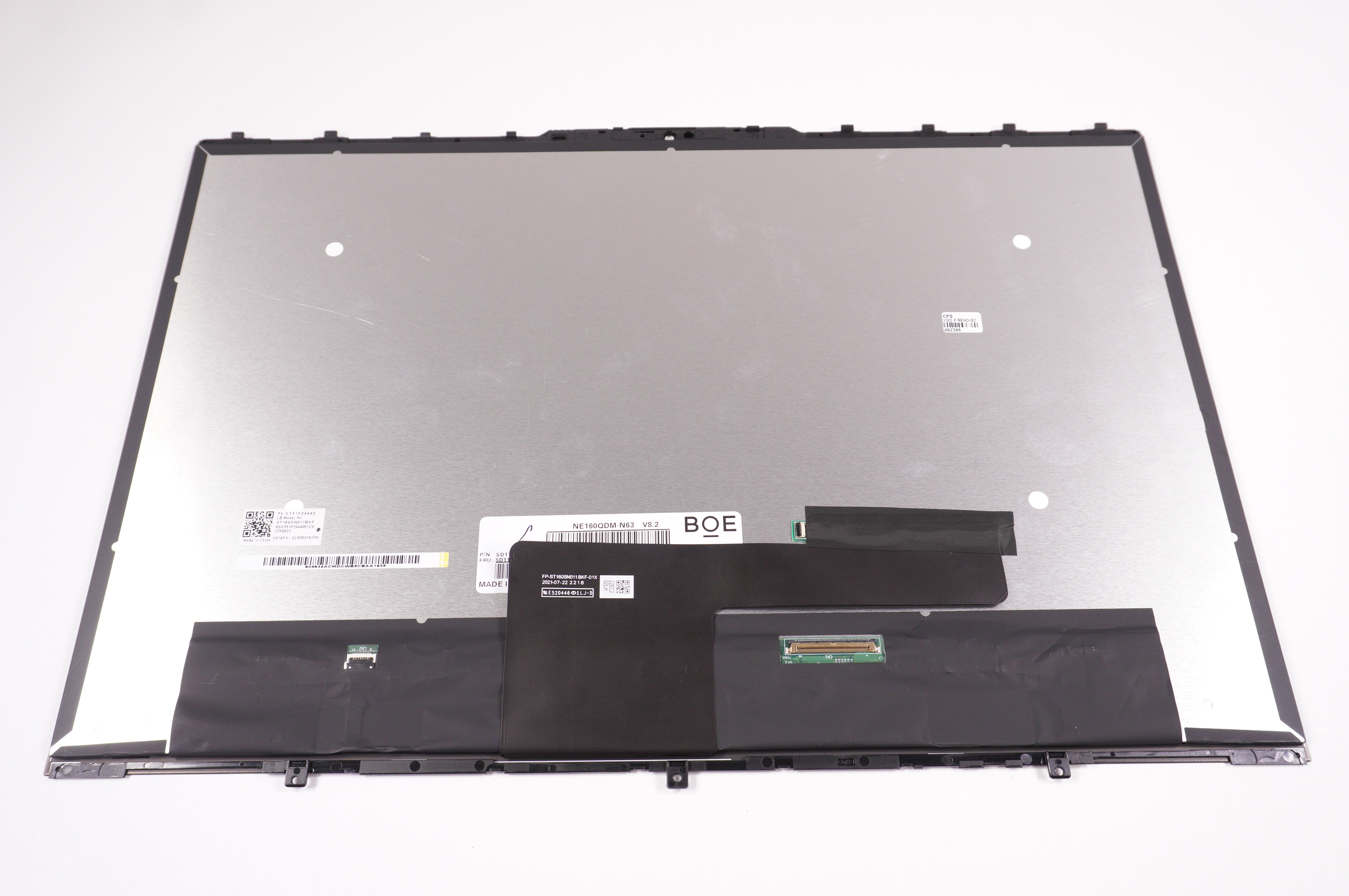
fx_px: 1123
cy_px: 448
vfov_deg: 43.5
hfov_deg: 62.0
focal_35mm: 30
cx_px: 674
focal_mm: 20
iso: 800
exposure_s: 1/320
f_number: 5.6
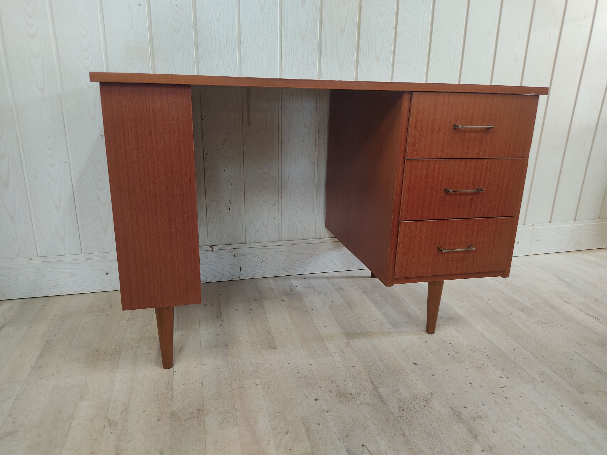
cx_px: 304
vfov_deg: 53.1
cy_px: 228
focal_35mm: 26
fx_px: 456
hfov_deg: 67.3
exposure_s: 1/33
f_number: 1.79
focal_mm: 4.74
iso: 334
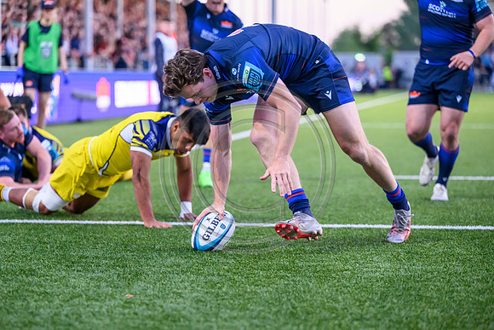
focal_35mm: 130
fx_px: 1784
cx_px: 247
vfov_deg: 10.6
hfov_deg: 15.8
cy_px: 165
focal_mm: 130
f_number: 3.2
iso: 4000
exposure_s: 1/1250
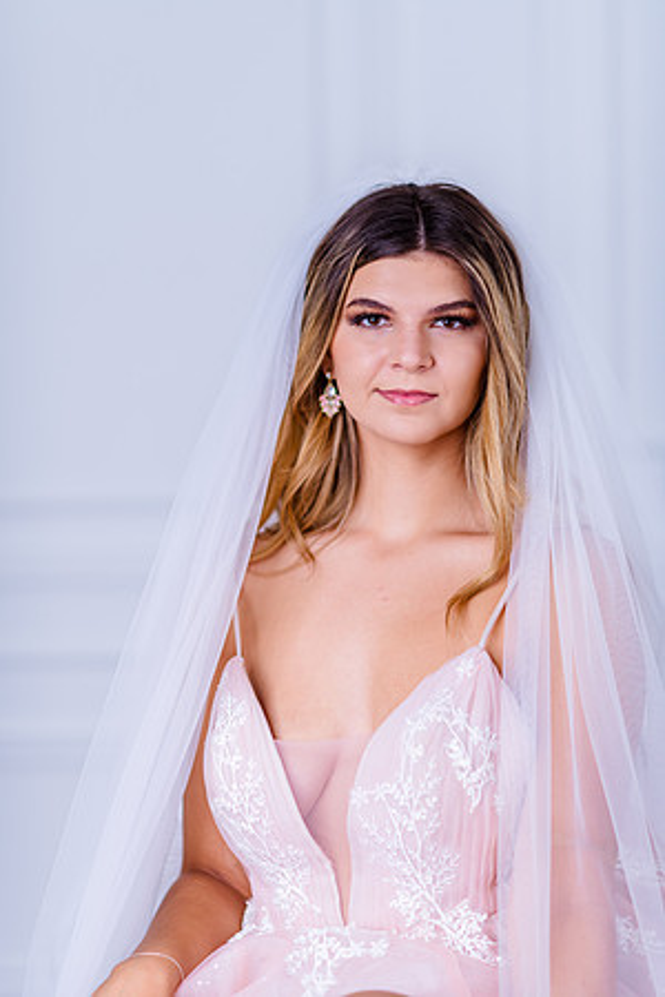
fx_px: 2909
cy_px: 498
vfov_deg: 19.5
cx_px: 332
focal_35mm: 105
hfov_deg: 13.0
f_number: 2
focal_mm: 105
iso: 125
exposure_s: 1/320
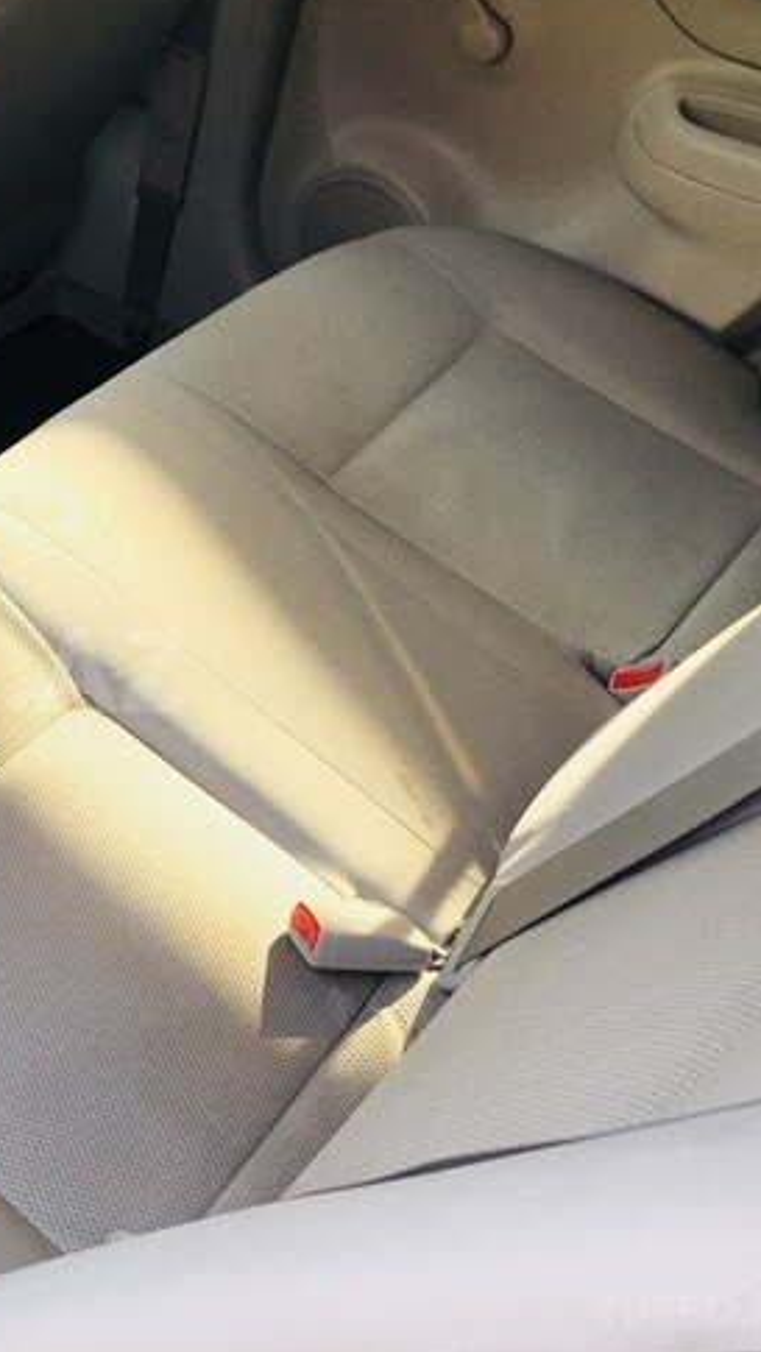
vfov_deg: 47.3
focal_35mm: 43
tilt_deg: -44.7
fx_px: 1542
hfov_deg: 25.5
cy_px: 670
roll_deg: -2.4
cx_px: -100
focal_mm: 4.15
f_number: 2.2
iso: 32
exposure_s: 1/100
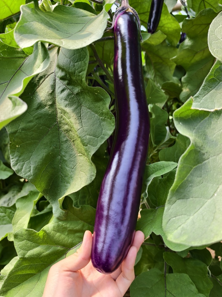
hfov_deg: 51.2
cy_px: 152
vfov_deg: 65.3
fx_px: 231
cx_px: 124
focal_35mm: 27
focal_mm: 5.6
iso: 85
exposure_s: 1/673
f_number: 1.57
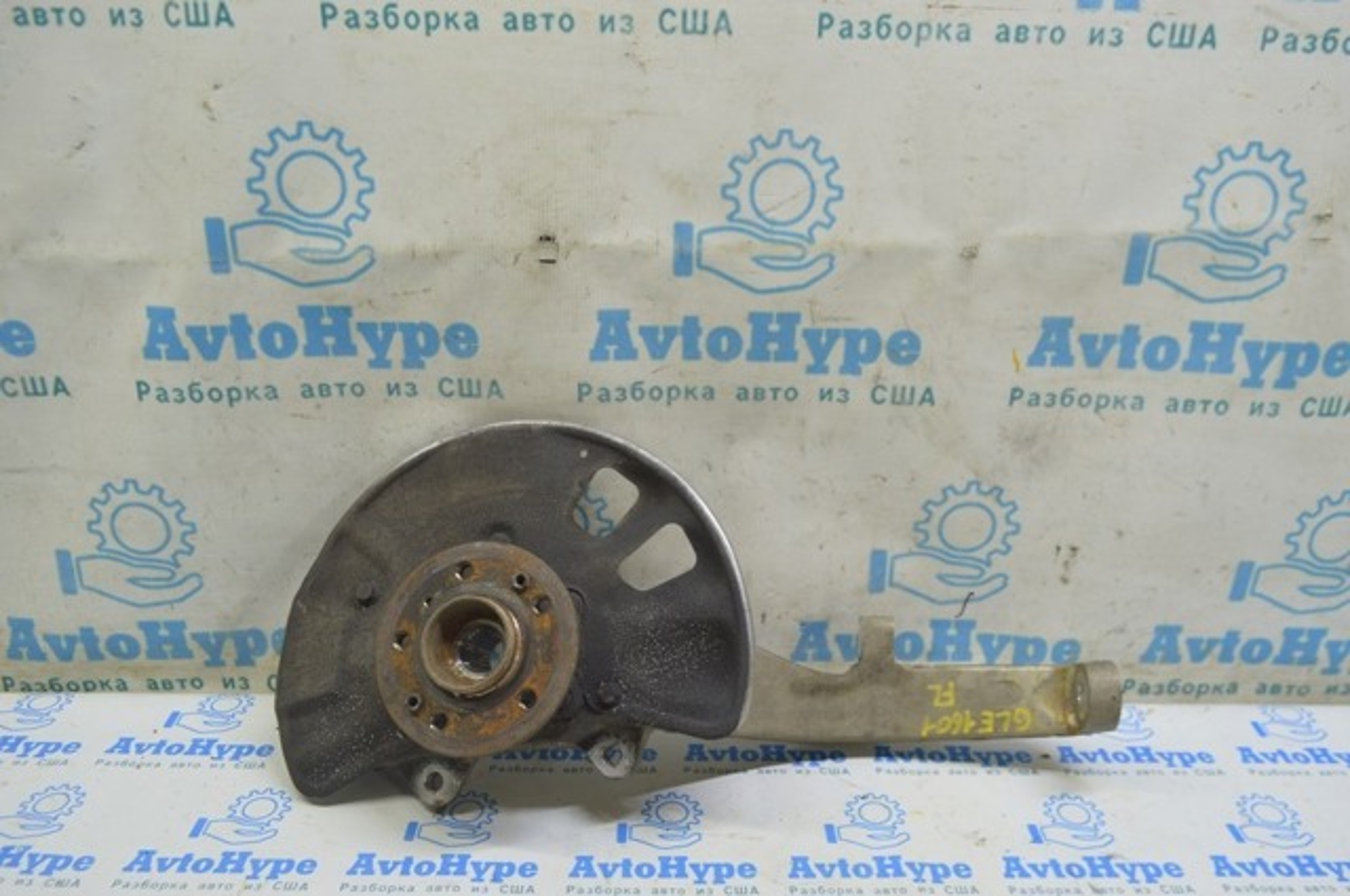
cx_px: 675
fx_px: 1124
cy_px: 448
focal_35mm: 30
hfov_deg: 62.0
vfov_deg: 43.5
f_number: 5.6
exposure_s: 1/20
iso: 400
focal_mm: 20
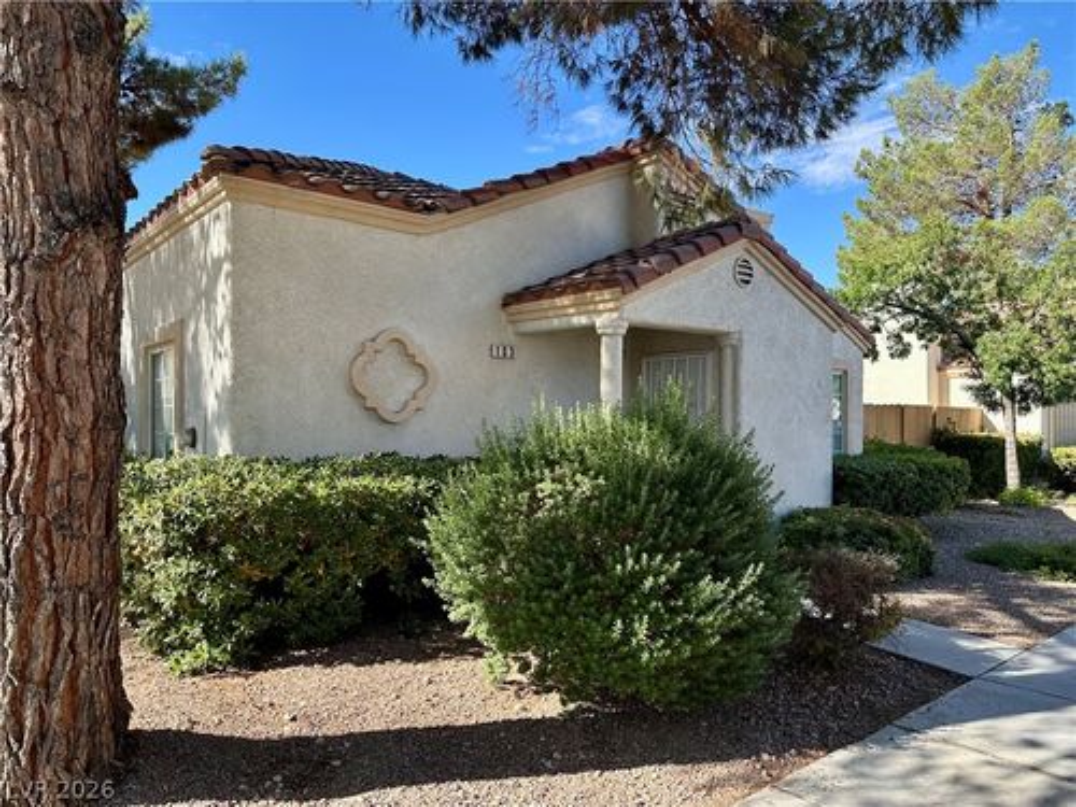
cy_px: 404
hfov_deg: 71.6
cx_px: 538
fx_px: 746
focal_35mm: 24
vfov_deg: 56.8
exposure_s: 1/1357
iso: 80
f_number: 1.78
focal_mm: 6.86
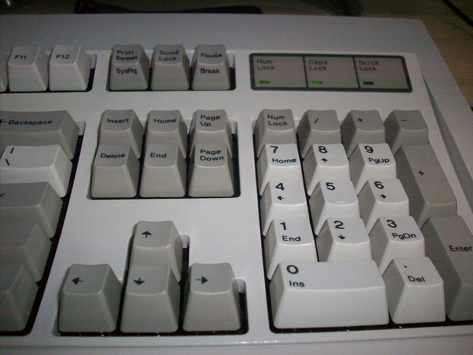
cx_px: 236
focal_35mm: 37
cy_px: 178
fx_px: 506
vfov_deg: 38.7
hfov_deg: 50.1
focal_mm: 6.2
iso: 200
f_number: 2.8
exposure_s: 1/64
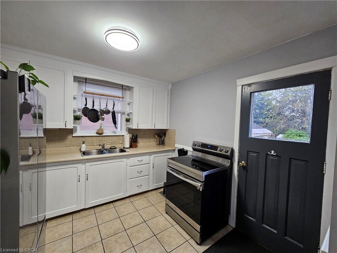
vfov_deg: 89.9
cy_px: 126
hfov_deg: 106.2
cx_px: 168
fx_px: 127
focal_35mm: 13
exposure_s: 1/60
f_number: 2.2
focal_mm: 2.2
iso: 250
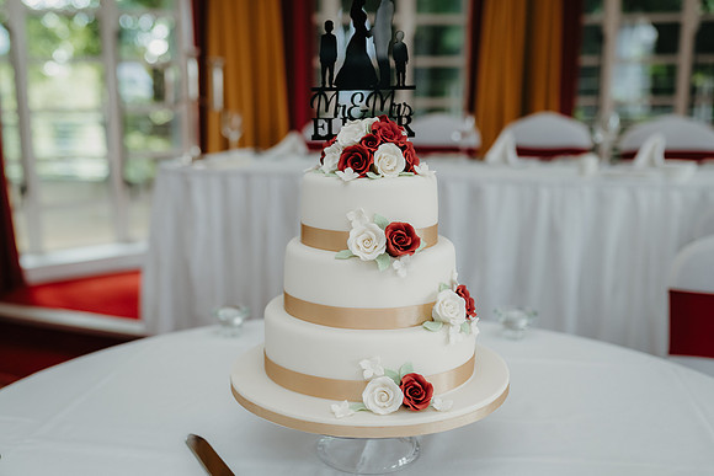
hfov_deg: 49.2
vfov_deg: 34.0
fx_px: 779
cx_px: 318
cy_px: 261
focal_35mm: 39
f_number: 2.2
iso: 800
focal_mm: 35
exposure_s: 1/200
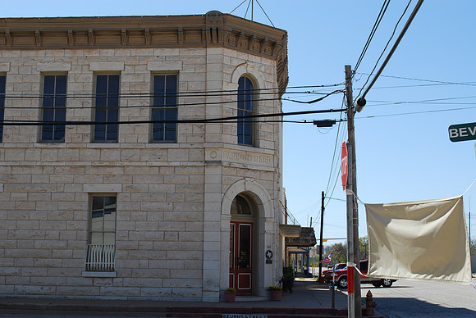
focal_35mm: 54
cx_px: 238
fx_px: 715
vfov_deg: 25.1
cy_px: 159
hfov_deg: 36.8
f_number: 8
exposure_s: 1/250
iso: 100
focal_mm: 36
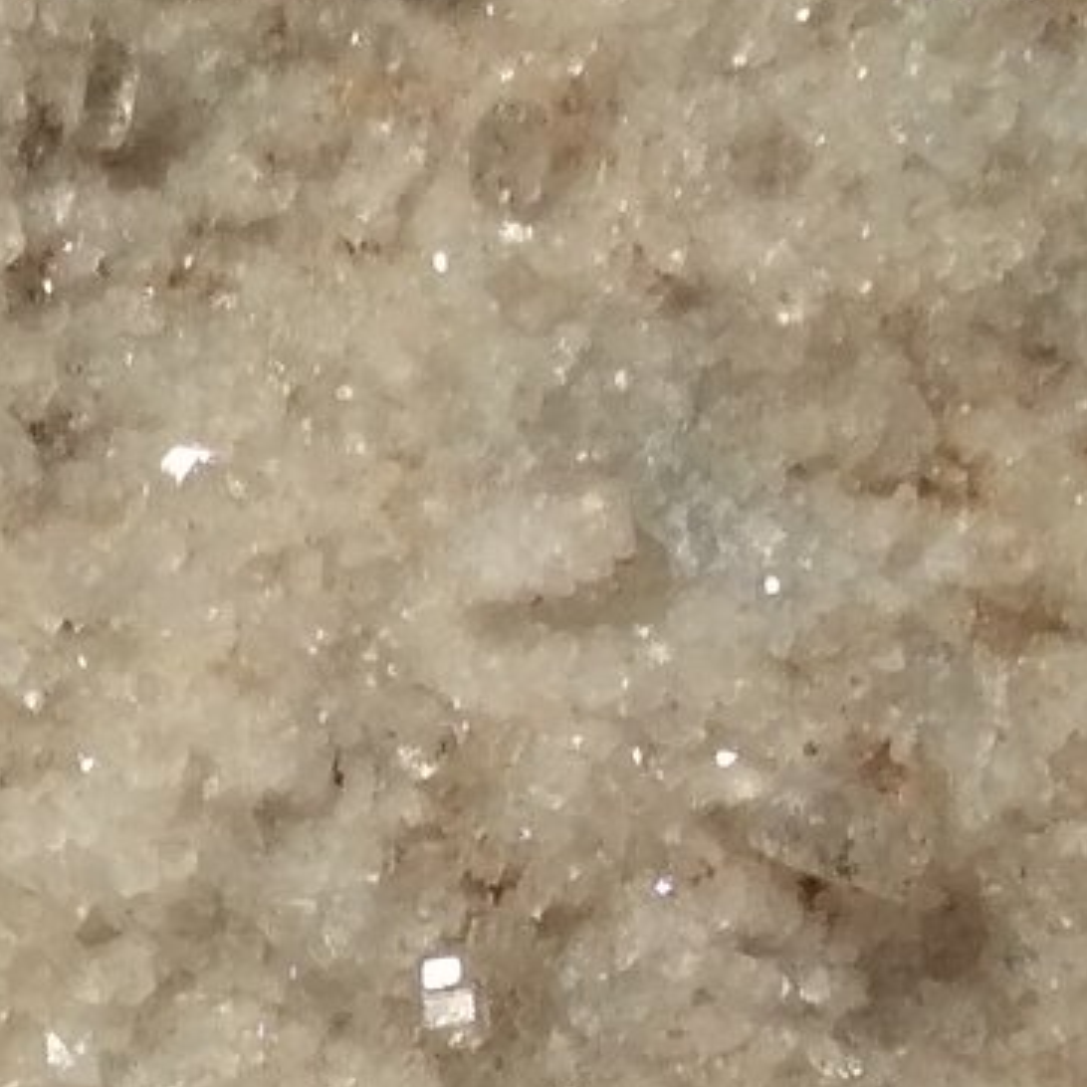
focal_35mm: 101
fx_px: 3588
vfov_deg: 16.4
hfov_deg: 15.7
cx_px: -603
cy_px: 1365
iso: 192
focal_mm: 3.54
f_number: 2
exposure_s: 1/30
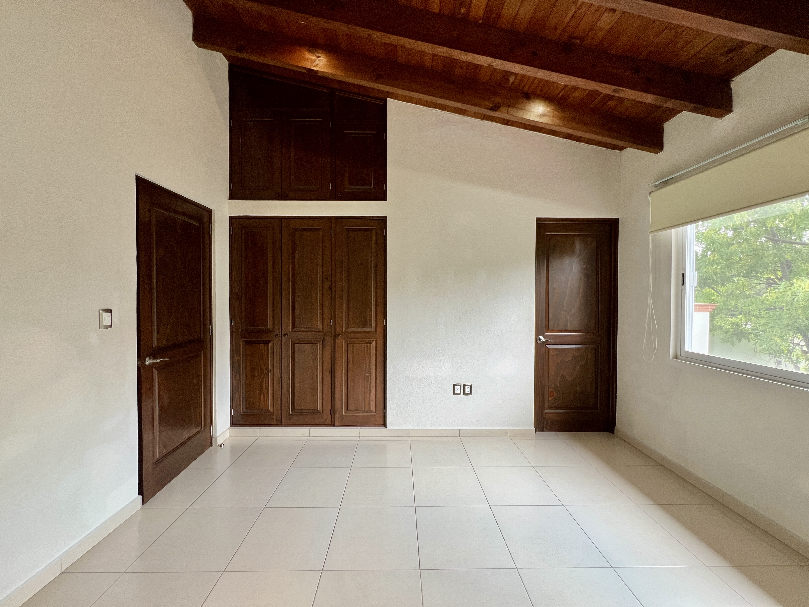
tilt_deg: -1.2
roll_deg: -0.6
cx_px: 404
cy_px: 304
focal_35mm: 13
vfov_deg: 89.9
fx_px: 304
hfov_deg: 106.2
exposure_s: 1/99
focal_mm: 1.57
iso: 100
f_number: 1.8
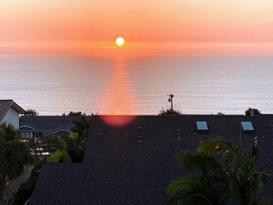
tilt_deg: -2.8
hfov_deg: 25.0
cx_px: 116
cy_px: 81
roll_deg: -0.2
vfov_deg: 18.9
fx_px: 615
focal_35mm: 78
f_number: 2
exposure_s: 1/444
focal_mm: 6
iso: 20
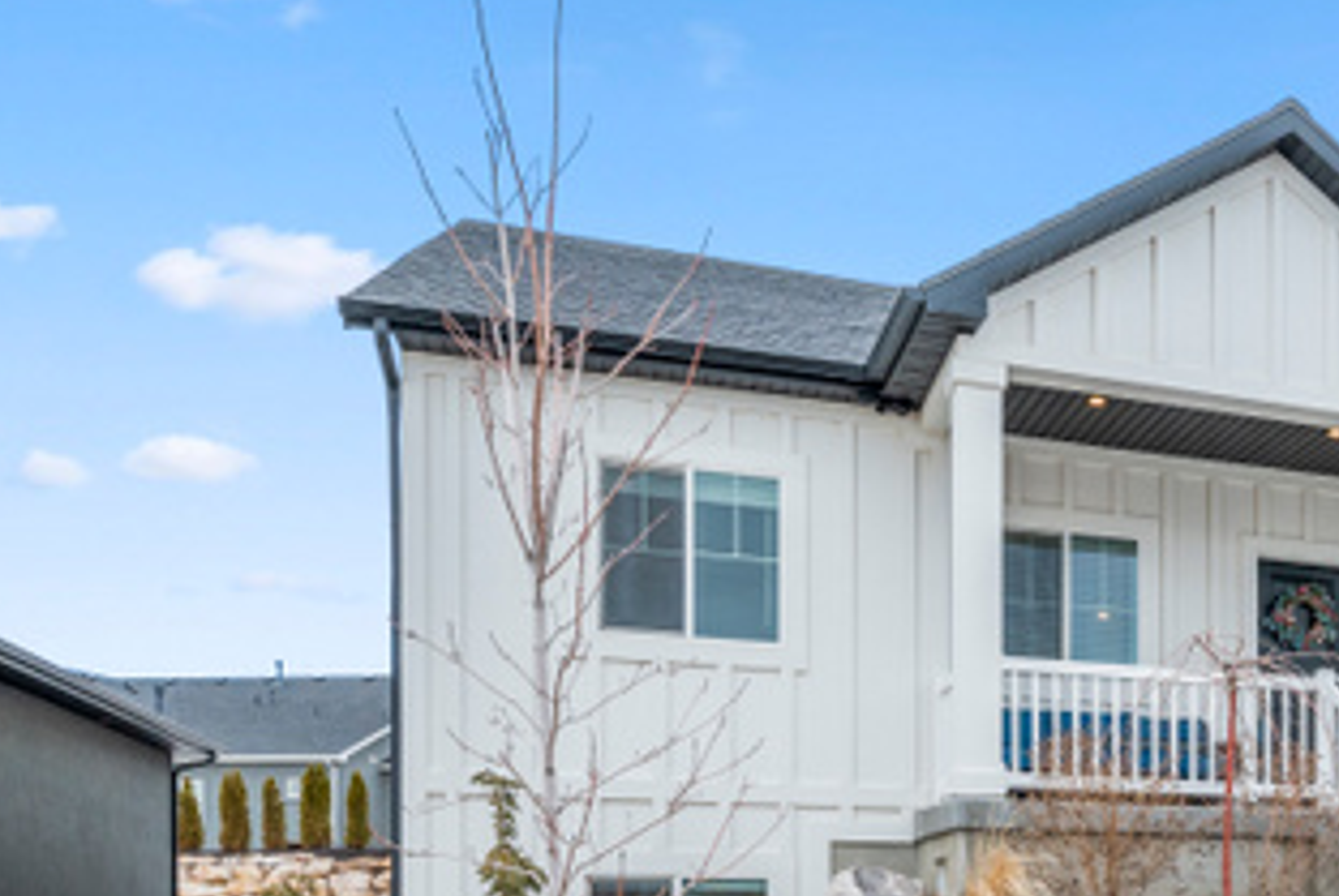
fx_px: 1453
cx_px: 1270
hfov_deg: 43.9
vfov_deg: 32.4
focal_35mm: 39
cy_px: 825
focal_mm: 19
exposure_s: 1/80
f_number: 7.1
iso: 800
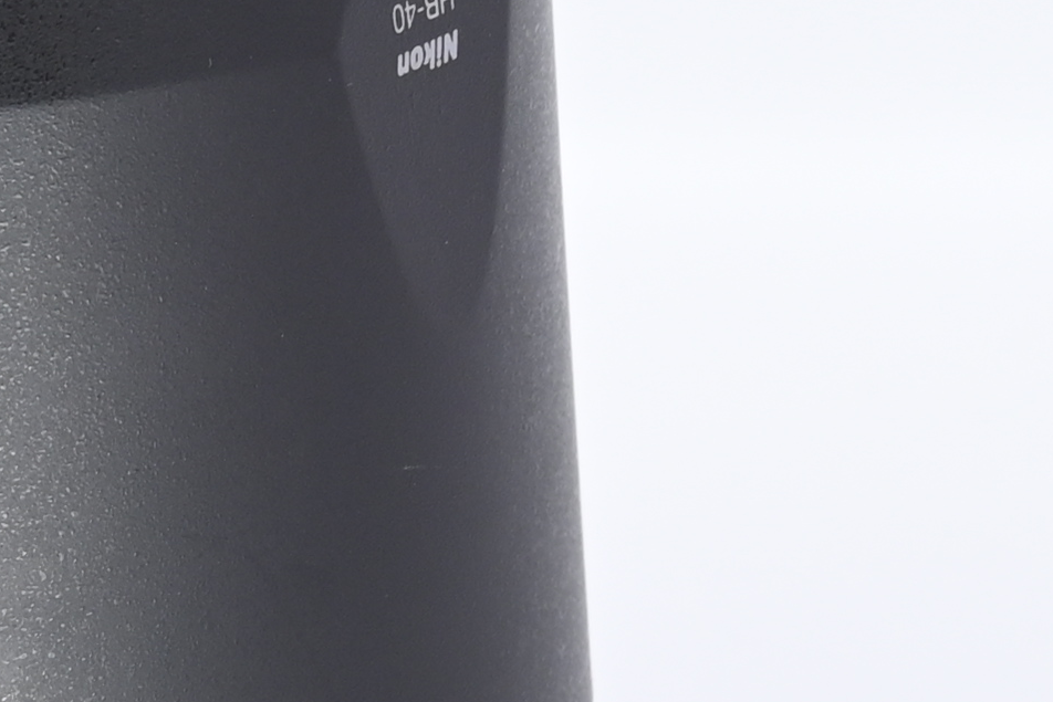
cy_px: 586
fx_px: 9068
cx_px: 23
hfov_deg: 6.6
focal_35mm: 310
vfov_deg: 4.4
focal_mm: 50
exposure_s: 1/100
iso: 500
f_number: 9
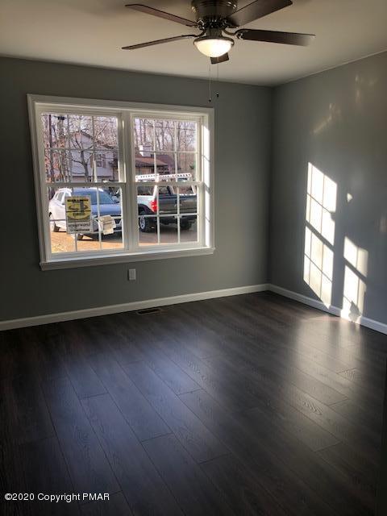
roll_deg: +0.6
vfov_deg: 63.4
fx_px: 417
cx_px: 194
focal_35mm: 28
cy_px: 258
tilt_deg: -10.2
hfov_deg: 49.7
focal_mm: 3.99
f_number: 1.8
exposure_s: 1/120
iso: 32
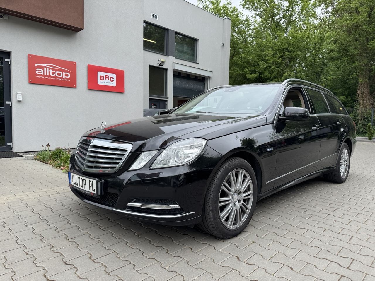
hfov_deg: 71.6
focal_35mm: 24
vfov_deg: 56.8
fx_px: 260
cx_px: 188
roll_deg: -1.5
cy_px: 140
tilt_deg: -3.9
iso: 80
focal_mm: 6.76
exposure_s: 1/1010
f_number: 1.78
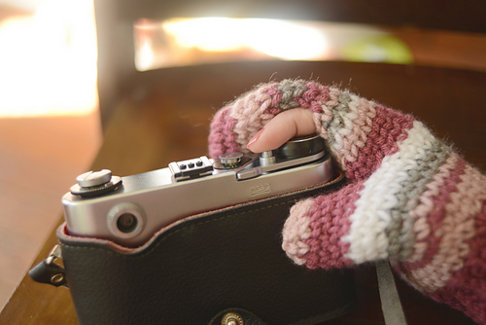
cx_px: 243
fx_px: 473
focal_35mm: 35
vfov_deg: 37.9
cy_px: 162
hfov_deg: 54.4
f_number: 2
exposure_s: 1/250
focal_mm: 35
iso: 400
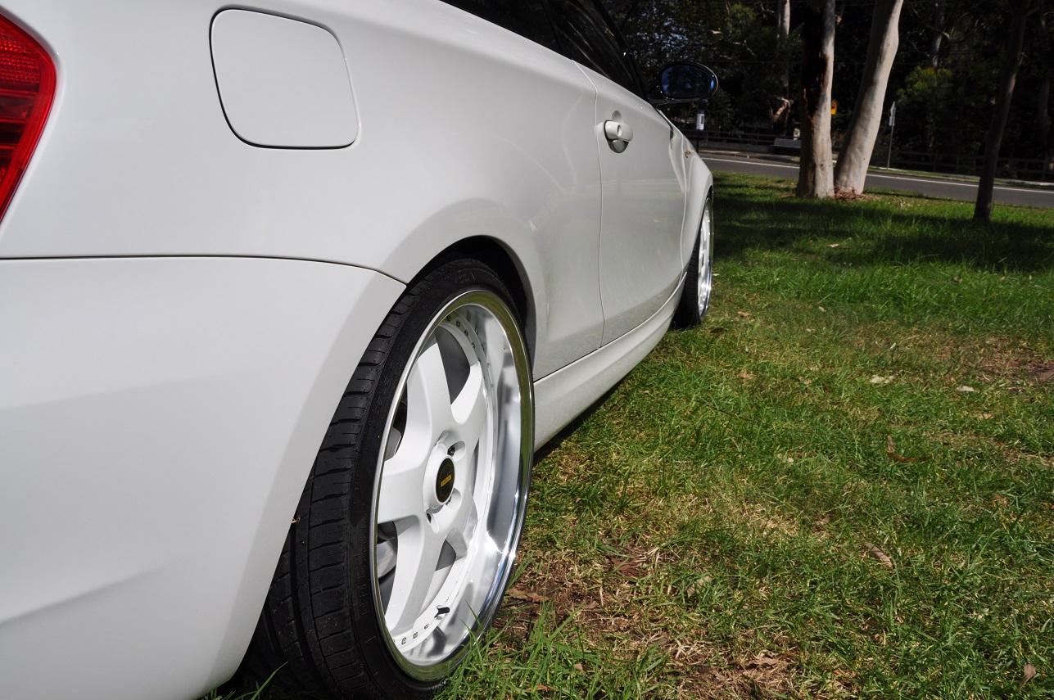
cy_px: 350
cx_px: 527
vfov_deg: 47.8
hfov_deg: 67.4
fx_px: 790
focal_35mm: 27
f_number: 13
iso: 200
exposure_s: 1/200
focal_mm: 18
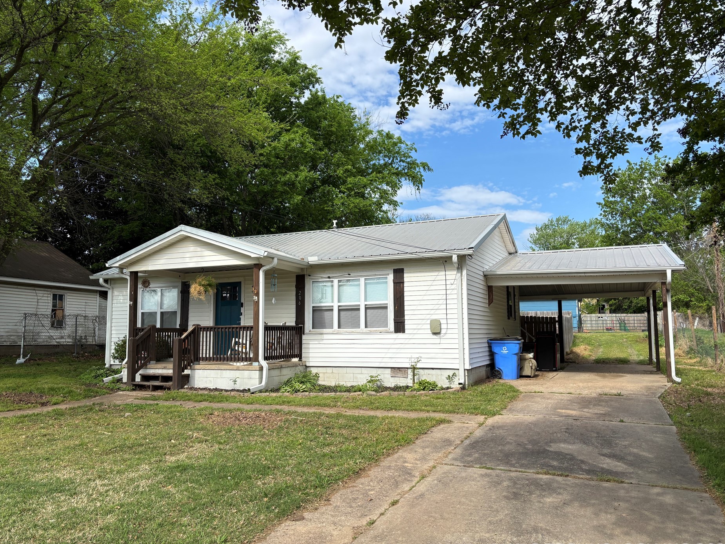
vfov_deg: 51.4
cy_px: 280
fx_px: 566
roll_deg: +0.0
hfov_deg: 65.3
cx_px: 364
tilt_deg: +6.2
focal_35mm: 27
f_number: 1.6
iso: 50
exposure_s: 1/2710
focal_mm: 5.96
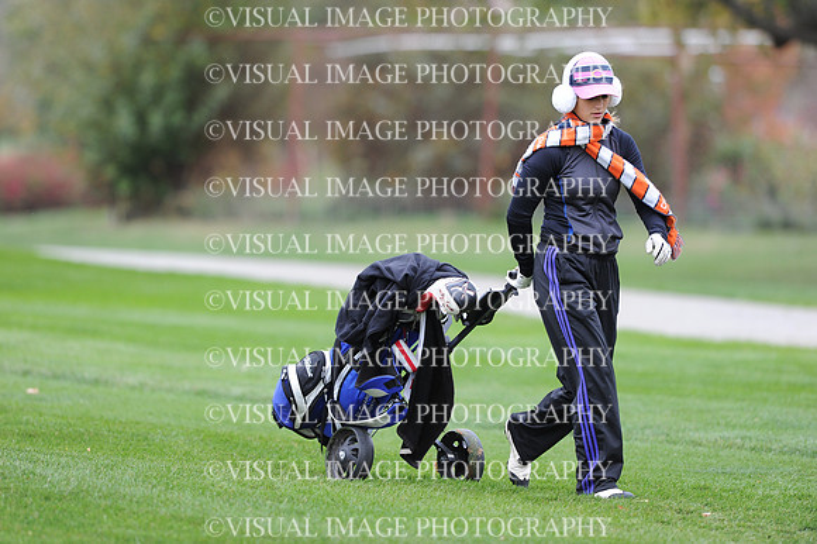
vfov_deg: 3.4
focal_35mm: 400
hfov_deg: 5.2
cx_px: 408
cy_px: 272
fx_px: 9072
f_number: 4
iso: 1000
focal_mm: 400
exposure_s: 1/2000
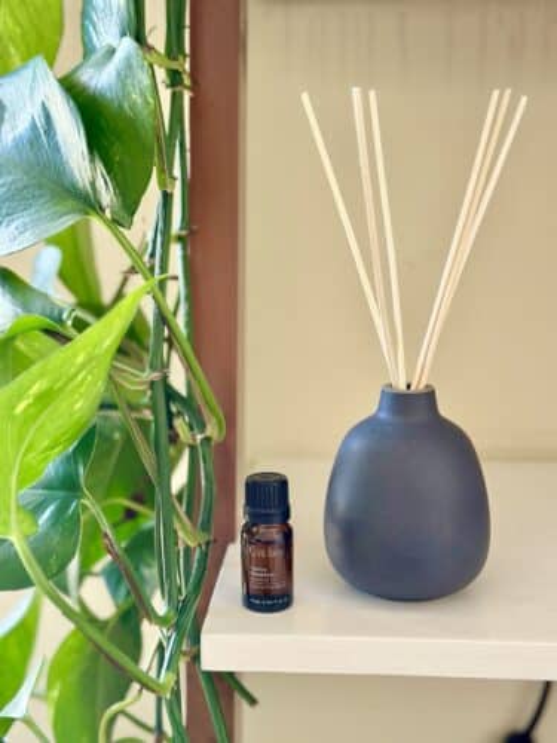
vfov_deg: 39.7
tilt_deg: -11.5
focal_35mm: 48
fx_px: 1030
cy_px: 372
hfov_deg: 30.3
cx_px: 278
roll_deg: +0.0
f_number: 1.78
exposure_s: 1/84
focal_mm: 6.86
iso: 125
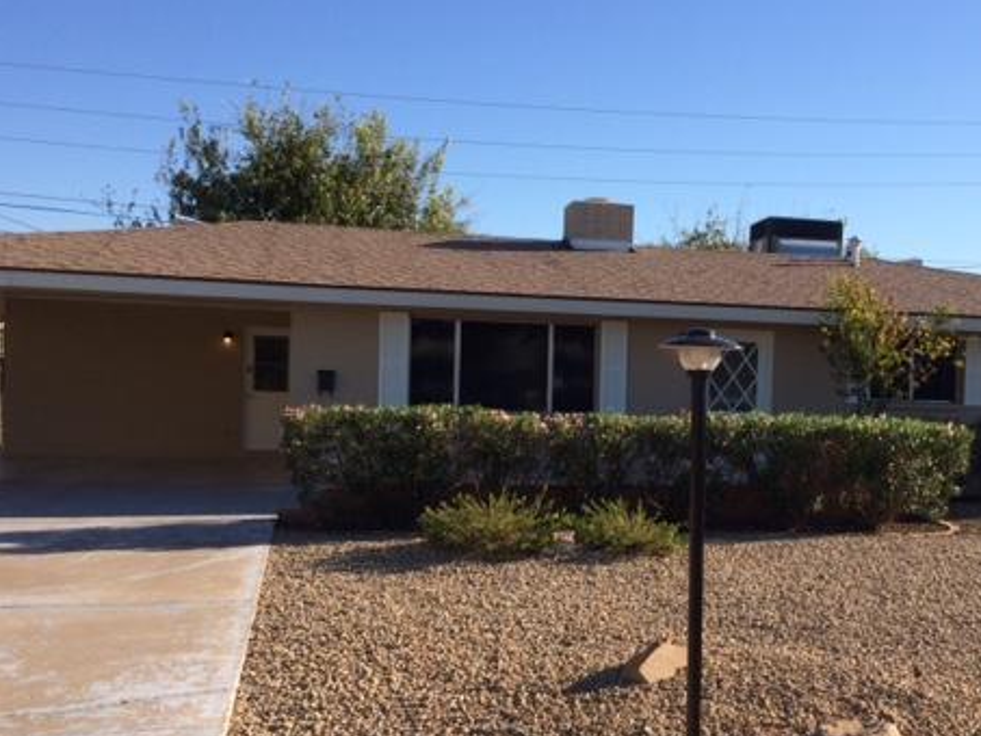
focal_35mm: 41
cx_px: 654
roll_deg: +0.2
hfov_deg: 45.1
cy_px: 439
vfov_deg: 35.0
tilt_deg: -1.7
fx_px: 1162
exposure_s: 1/1520
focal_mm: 4.15
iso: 32
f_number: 2.2
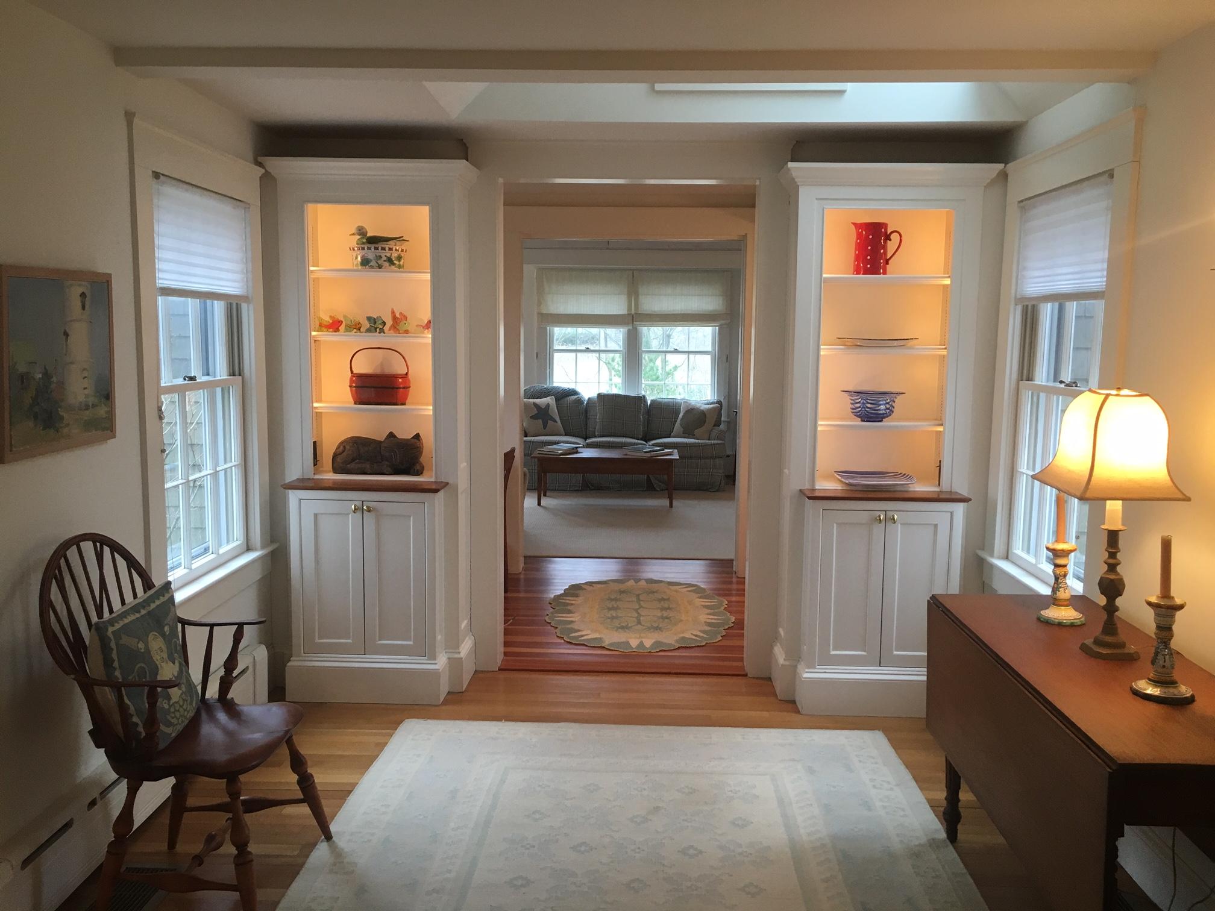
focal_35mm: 29
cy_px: 456
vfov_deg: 48.2
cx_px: 608
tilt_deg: -5.7
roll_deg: -0.5
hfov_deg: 61.7
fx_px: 1018
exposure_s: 1/30
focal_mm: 4.15
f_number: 2.2
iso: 40
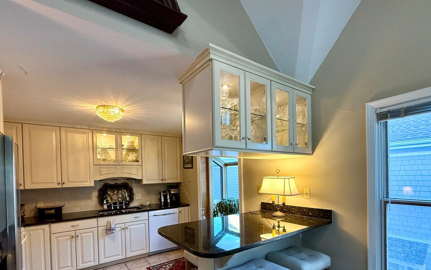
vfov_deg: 63.5
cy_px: 178
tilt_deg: -0.5
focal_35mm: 18
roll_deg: +0.9
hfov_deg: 91.1
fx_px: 211
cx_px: 212
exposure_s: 1/120
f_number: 2.2
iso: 320
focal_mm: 2.22
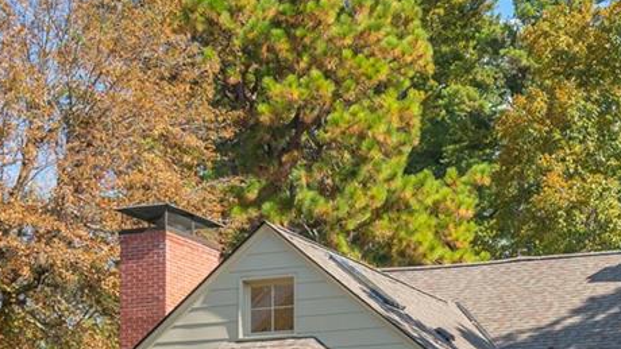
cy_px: 367
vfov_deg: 16.8
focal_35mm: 70
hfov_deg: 27.7
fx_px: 1153
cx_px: 672
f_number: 7.1
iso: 320
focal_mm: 30
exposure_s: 1/640
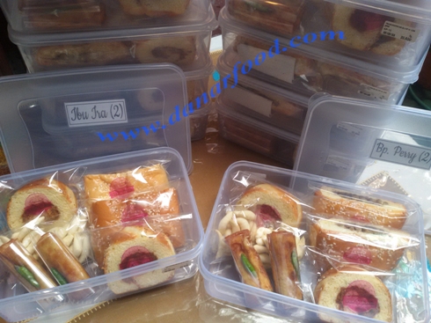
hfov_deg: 58.4
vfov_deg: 45.4
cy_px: 162
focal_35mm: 31
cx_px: 216
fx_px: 386
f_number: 2.4
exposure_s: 1/33
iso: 100
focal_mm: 2.93
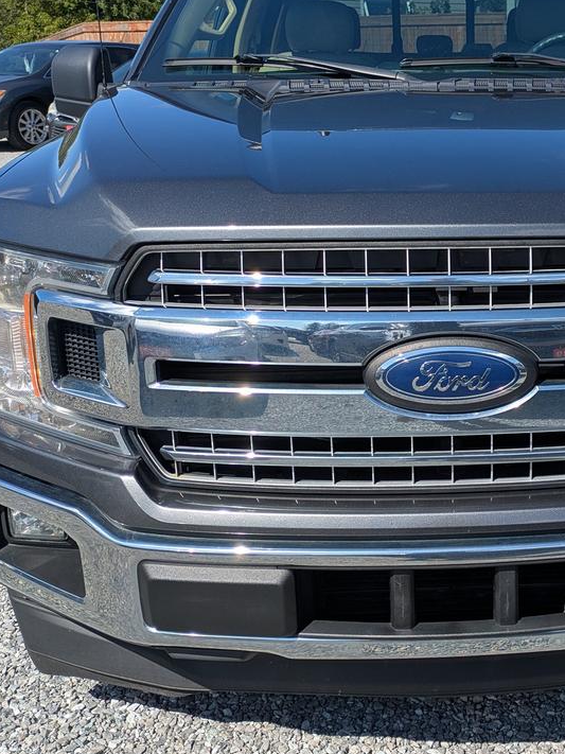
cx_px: 499
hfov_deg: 30.9
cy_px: 329
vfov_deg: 42.0
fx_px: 980
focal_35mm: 45
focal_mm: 5.43
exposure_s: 1/1513
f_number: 1.89
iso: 41
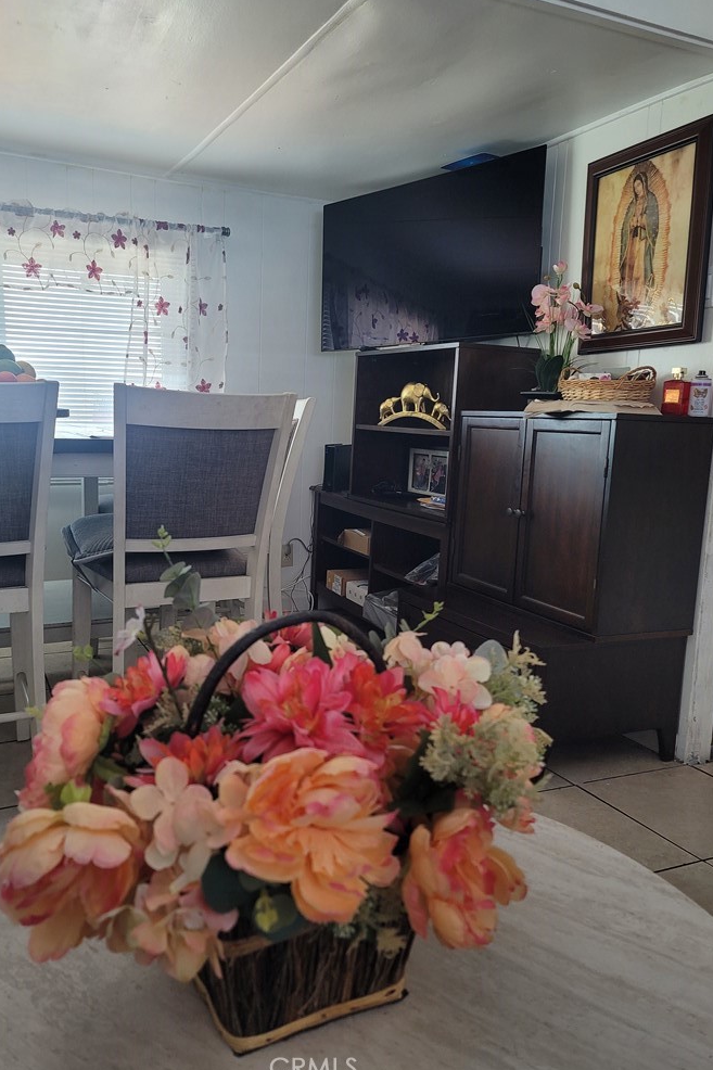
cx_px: 326
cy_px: 527
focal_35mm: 27
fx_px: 802
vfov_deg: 67.4
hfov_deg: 47.9
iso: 200
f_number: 1.8
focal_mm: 7
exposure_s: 1/60
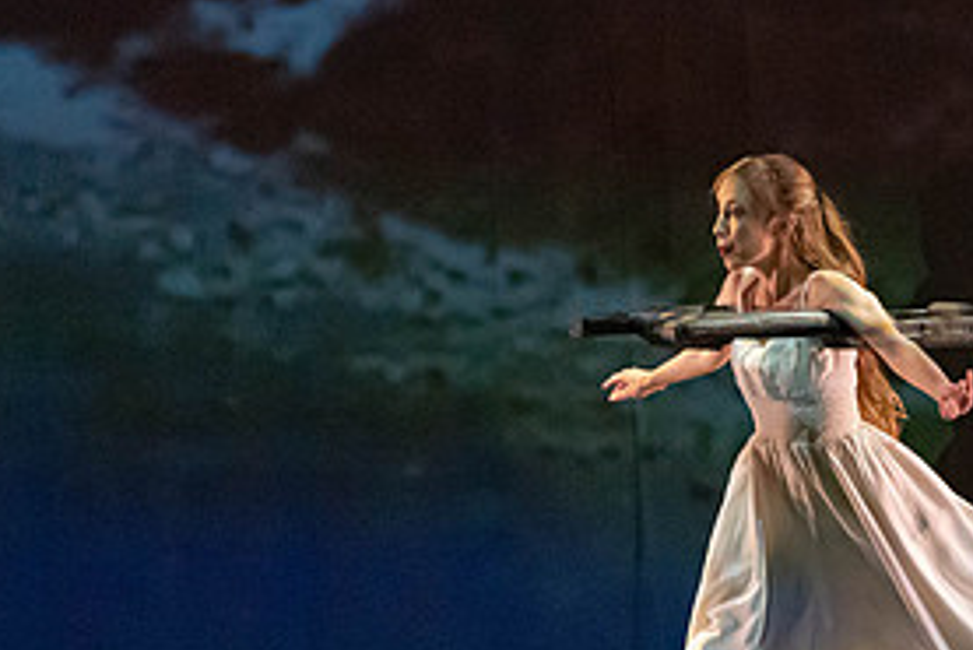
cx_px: 850
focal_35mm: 694
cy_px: 421
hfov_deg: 3.0
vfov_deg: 2.0
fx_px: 18766
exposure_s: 1/320
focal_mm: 279
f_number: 5.6
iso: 6400
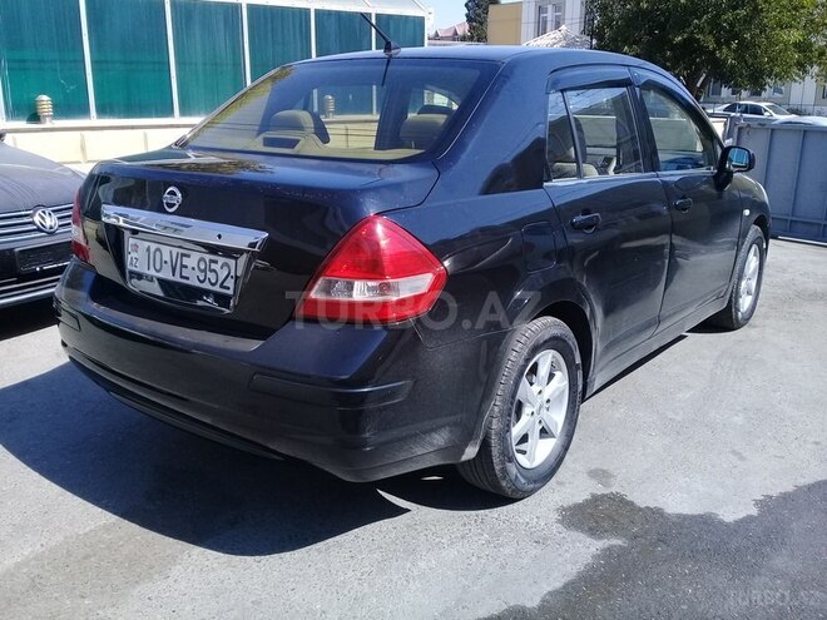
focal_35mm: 31
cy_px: 310
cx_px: 414
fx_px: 741
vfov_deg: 45.4
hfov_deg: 58.4
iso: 50
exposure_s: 1/696
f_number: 2.2
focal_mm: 3.3
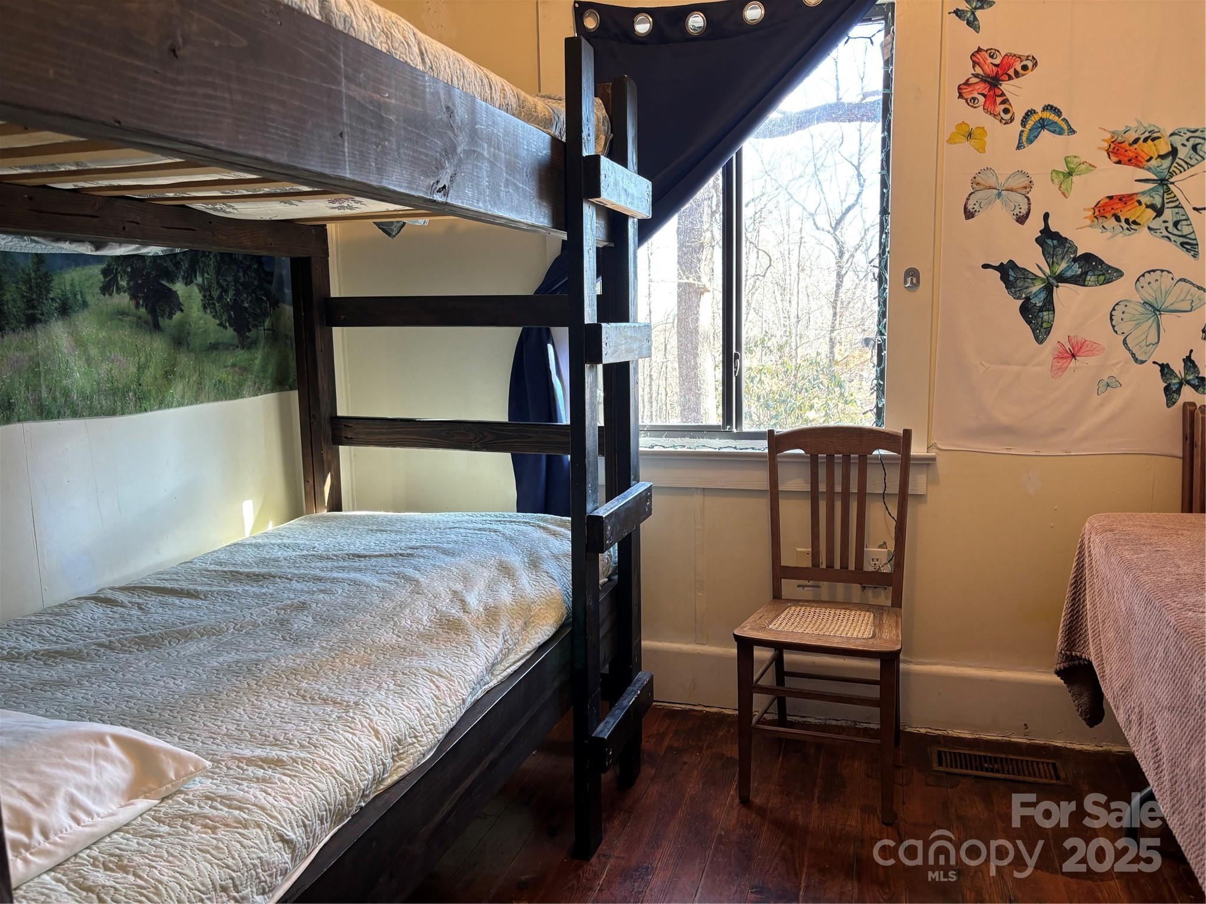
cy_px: 452
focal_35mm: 26
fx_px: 906
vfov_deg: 53.1
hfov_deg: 67.3
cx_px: 603
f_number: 1.6
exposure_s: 1/60
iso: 100
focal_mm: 5.96
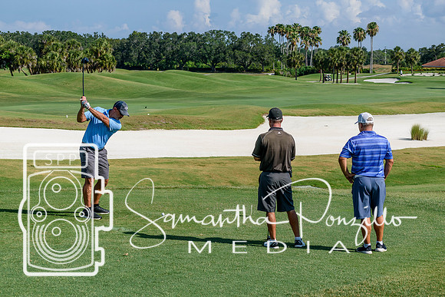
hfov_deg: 19.5
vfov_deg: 13.0
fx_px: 1298
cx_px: 222
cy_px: 148
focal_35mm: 105
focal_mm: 70
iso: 200
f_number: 8
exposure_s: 1/1000
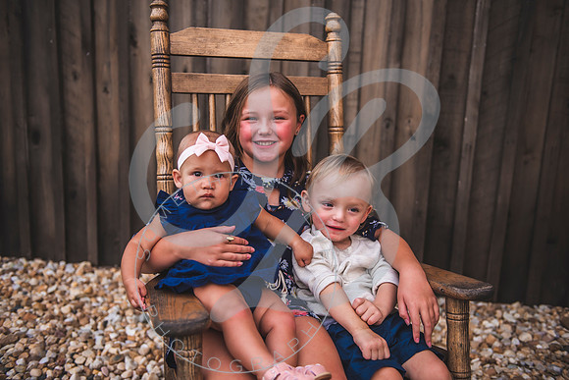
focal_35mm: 36
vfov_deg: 36.9
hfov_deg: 53.1
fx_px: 569
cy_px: 190
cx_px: 284
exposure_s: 1/320
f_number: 2.8
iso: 100
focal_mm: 36
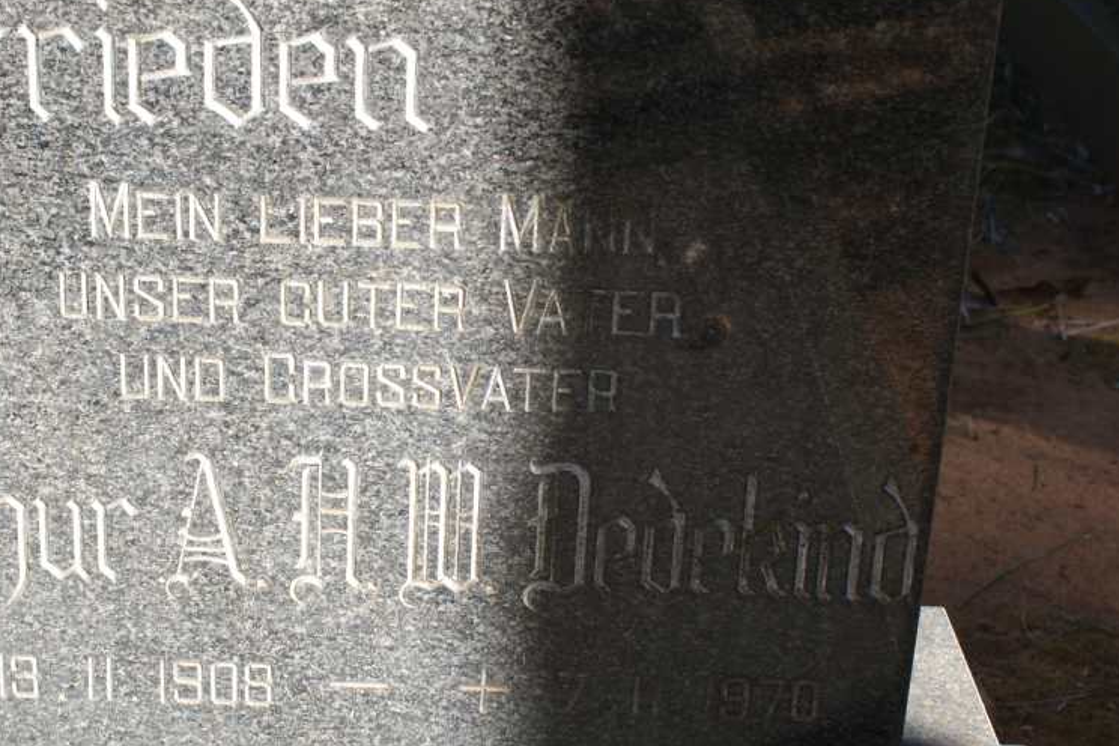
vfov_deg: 18.9
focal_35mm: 72
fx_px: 2238
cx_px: 447
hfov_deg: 28.0
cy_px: 432
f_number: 5.6
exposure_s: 1/60
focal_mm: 30
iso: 100
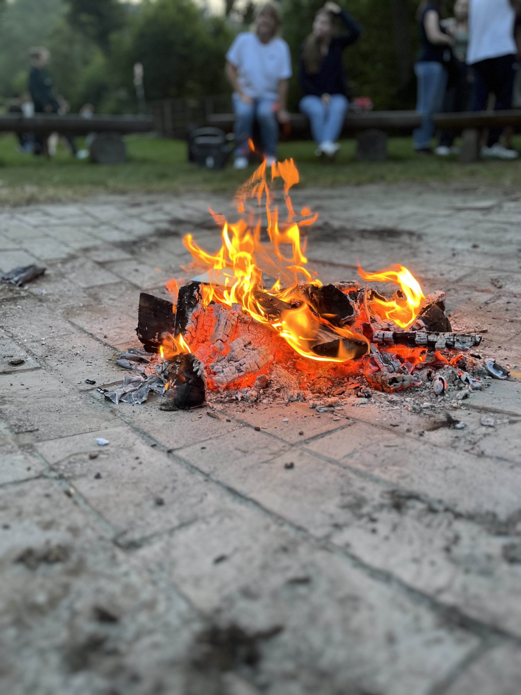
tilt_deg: -21.9
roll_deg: +2.3
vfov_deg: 67.3
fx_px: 522
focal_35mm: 26
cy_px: 348
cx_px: 260
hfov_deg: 53.1
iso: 125
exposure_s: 1/121
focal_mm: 5.1
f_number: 1.6
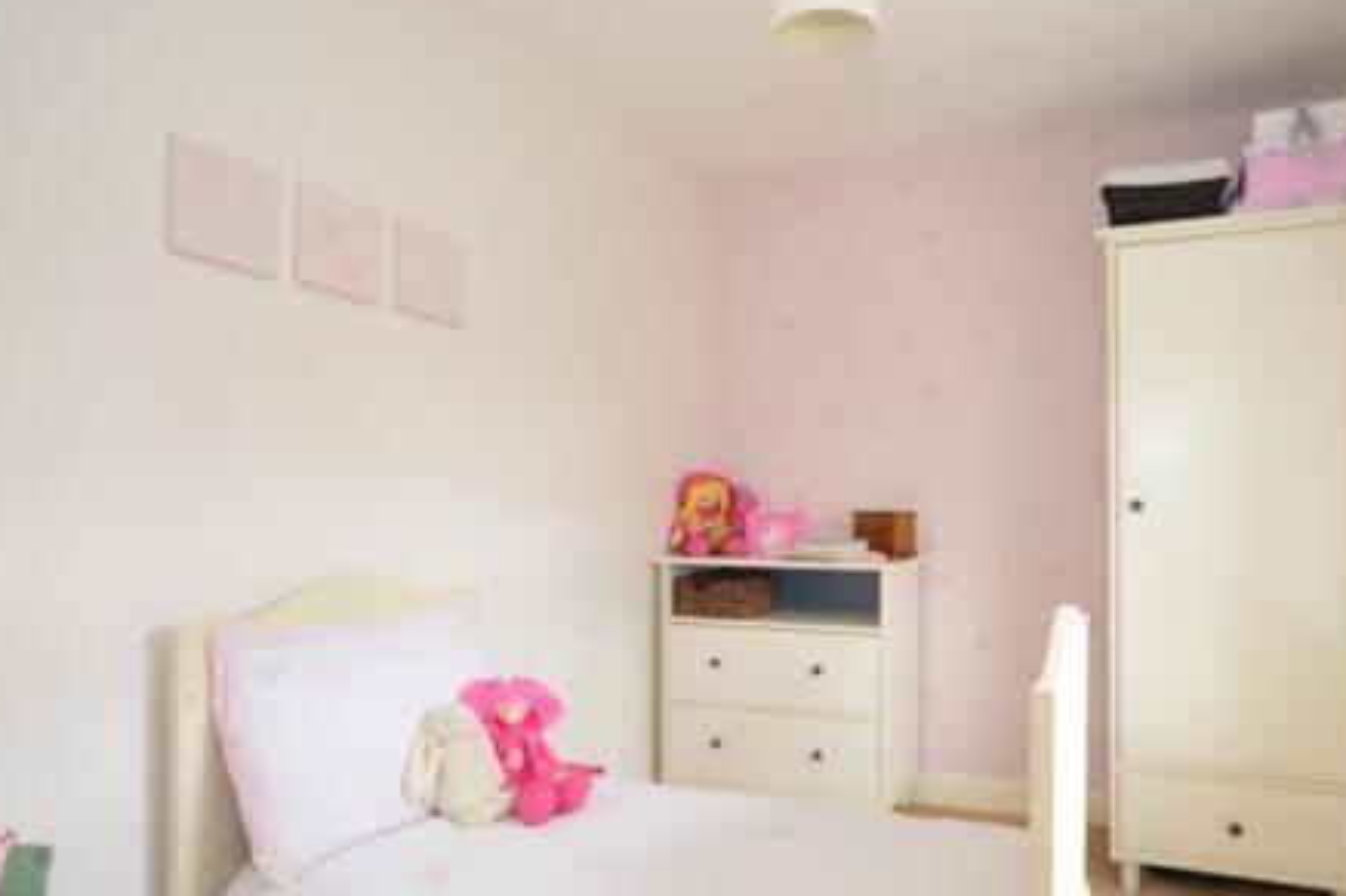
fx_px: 925
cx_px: 770
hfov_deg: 71.7
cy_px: 485
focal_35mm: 25
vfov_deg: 51.6
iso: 400
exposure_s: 1/30
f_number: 5.6
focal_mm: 11
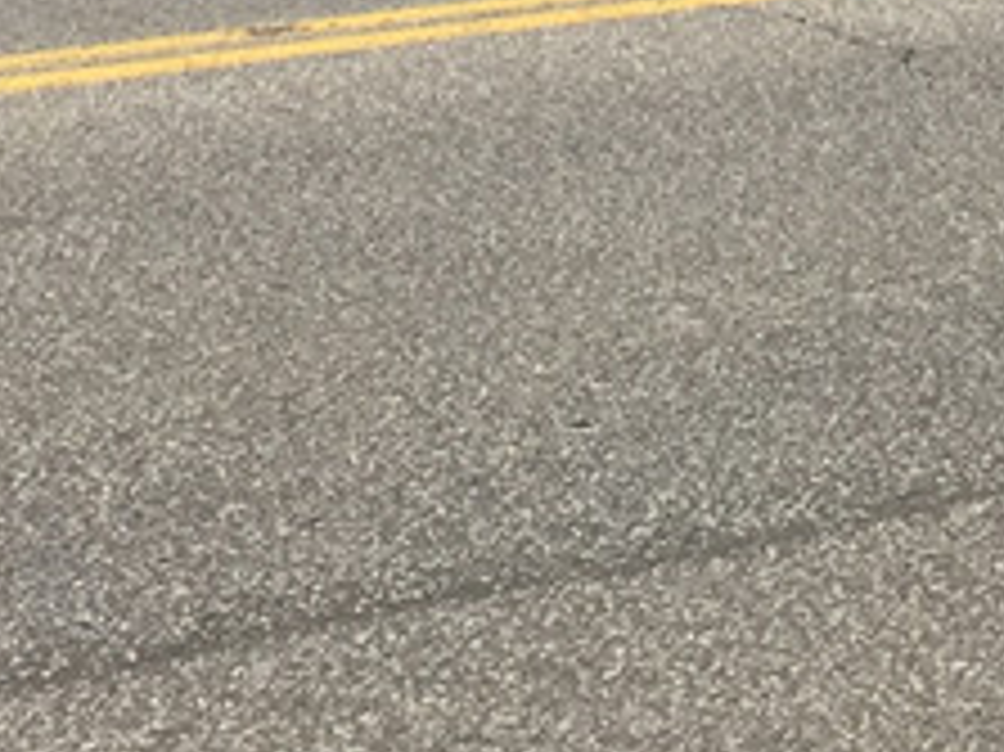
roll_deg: -0.7
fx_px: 4522
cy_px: -1036
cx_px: 648
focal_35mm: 156
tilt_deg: +5.5
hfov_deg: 12.7
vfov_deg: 8.7
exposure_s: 1/2083
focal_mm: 4.15
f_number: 2.2
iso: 32
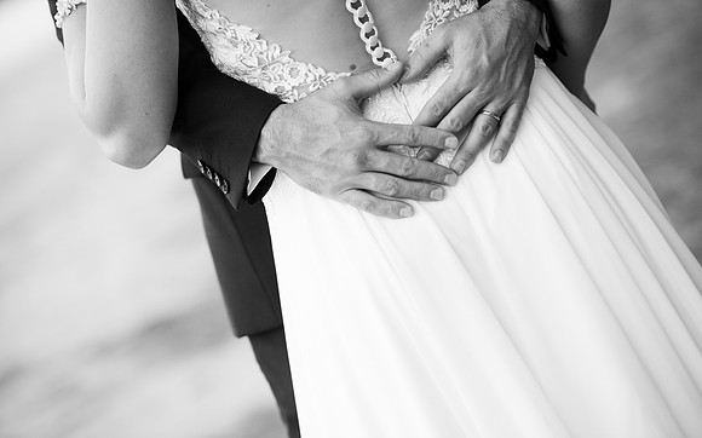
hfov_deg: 12.6
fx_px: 3172
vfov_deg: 7.9
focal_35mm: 166
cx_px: 369
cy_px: 202
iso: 800
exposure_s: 1/200
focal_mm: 155
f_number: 2.8
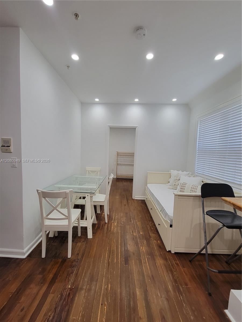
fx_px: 121
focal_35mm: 13
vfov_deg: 106.2
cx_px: 121
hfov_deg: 89.9
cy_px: 161
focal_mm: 2.2
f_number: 2.2
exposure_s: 1/60
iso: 160
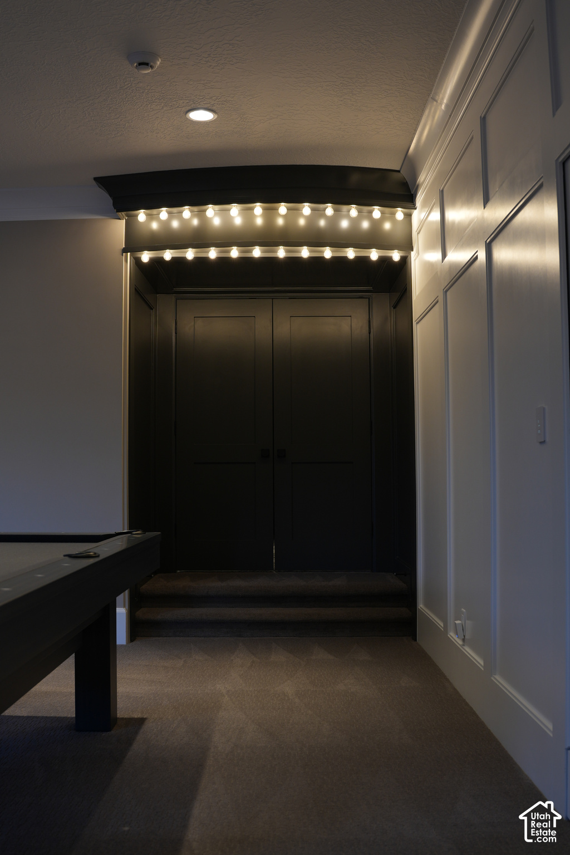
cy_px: 428
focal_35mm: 36
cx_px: 285
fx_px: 855
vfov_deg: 53.1
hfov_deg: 36.9
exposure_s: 1/50
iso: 125
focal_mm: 24
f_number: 2.8
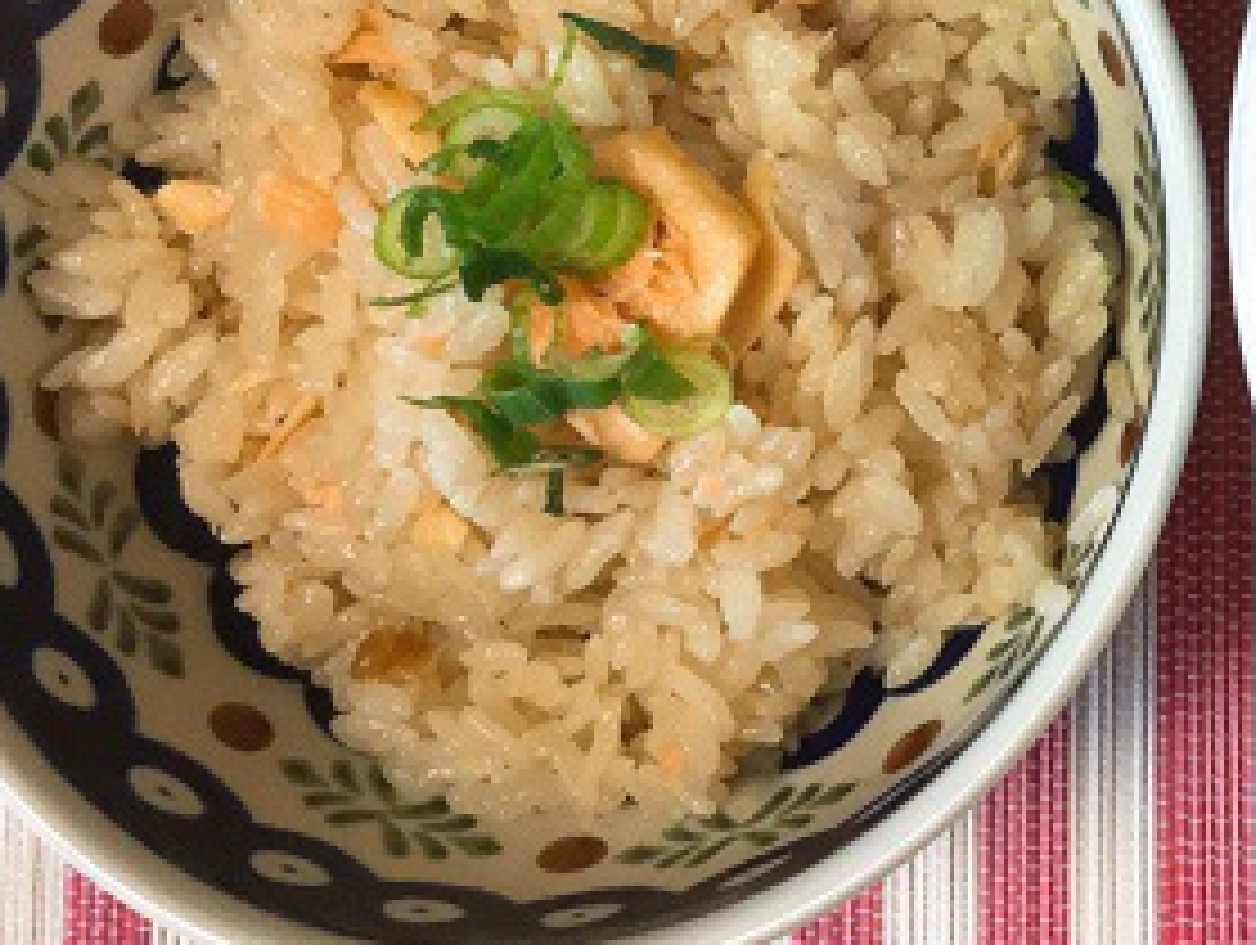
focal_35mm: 71
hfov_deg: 25.4
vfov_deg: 20.0
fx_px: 2579
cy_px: -36
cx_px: 1378
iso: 50
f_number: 2.4
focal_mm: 3.3
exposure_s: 1/30
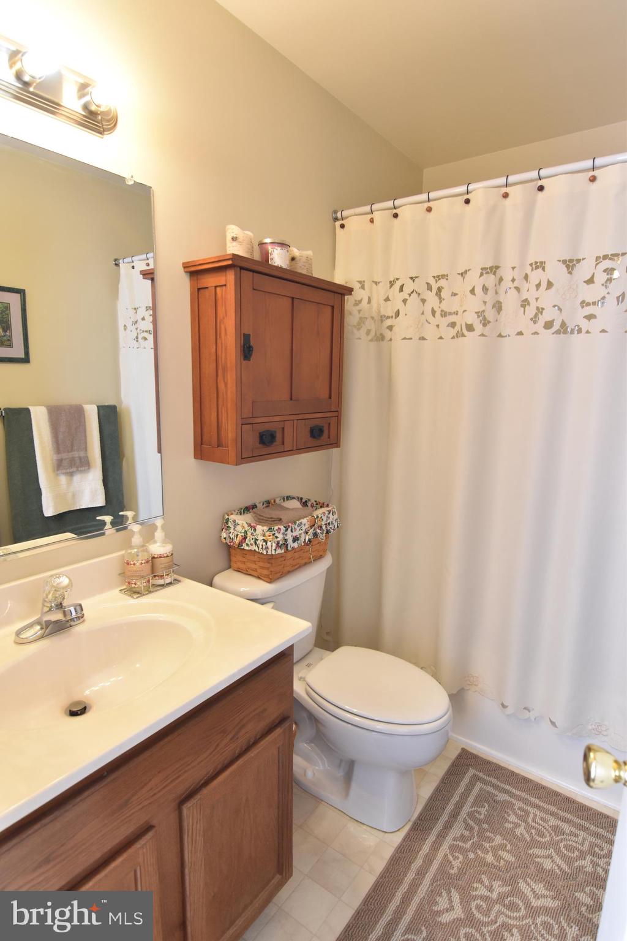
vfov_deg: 85.4
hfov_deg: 63.2
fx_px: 509
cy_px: 470
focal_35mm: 20
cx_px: 314
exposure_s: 1/80
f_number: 4.5
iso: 800
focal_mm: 13
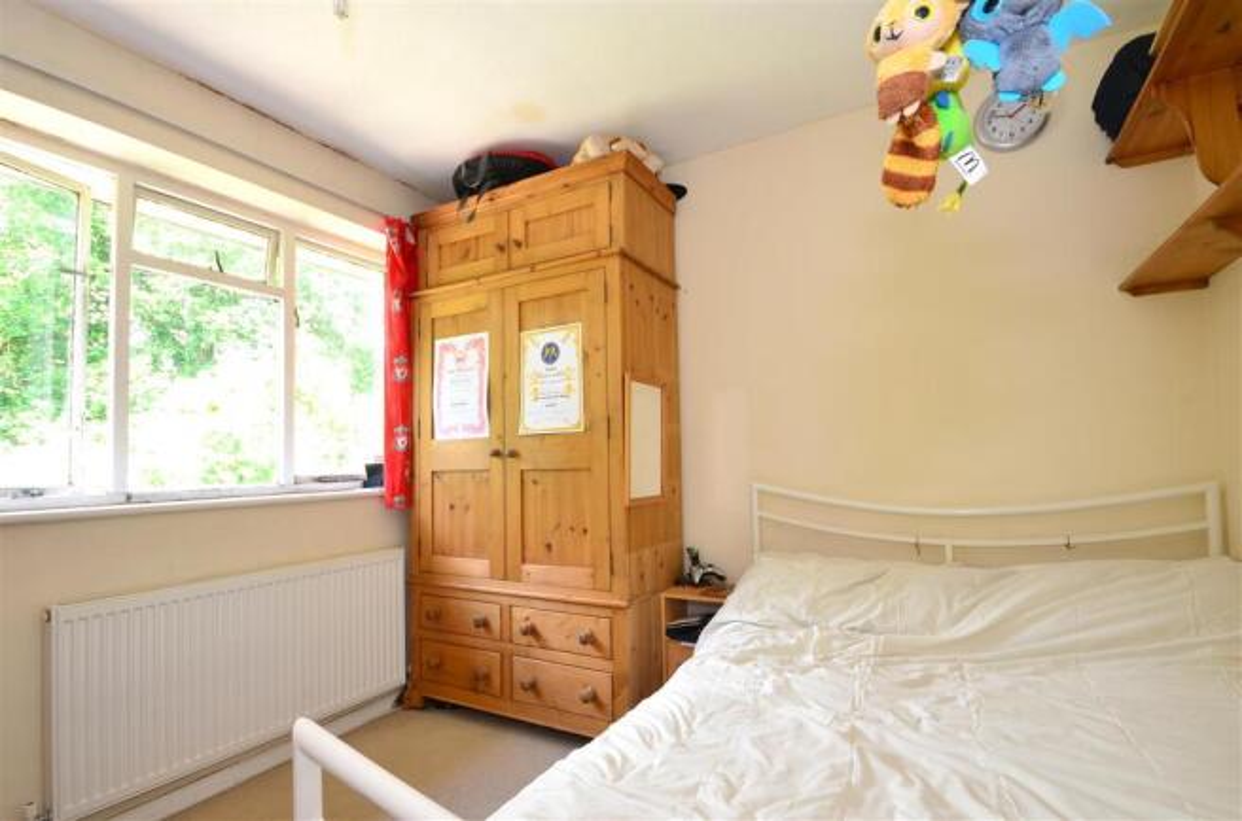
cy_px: 410
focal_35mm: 15
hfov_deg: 100.5
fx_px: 516
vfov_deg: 77.0
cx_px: 621
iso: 200
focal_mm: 10
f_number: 10
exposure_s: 1/4
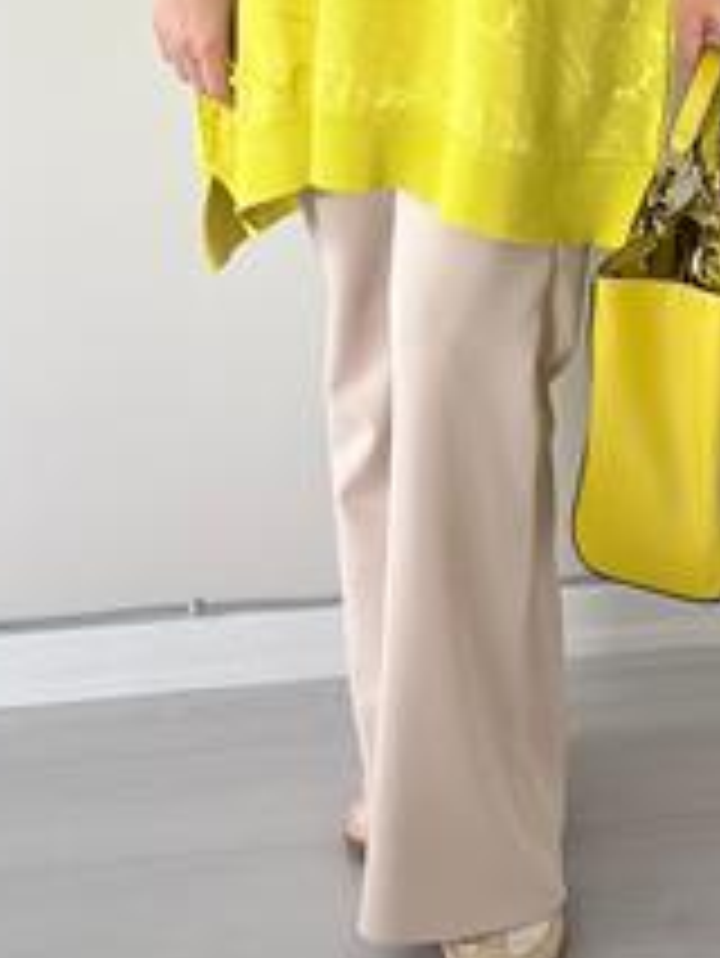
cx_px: 477
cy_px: -110
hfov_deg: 12.3
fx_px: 3325
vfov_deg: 15.9
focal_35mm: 120
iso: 160
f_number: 1.78
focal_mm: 6.86
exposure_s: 1/100
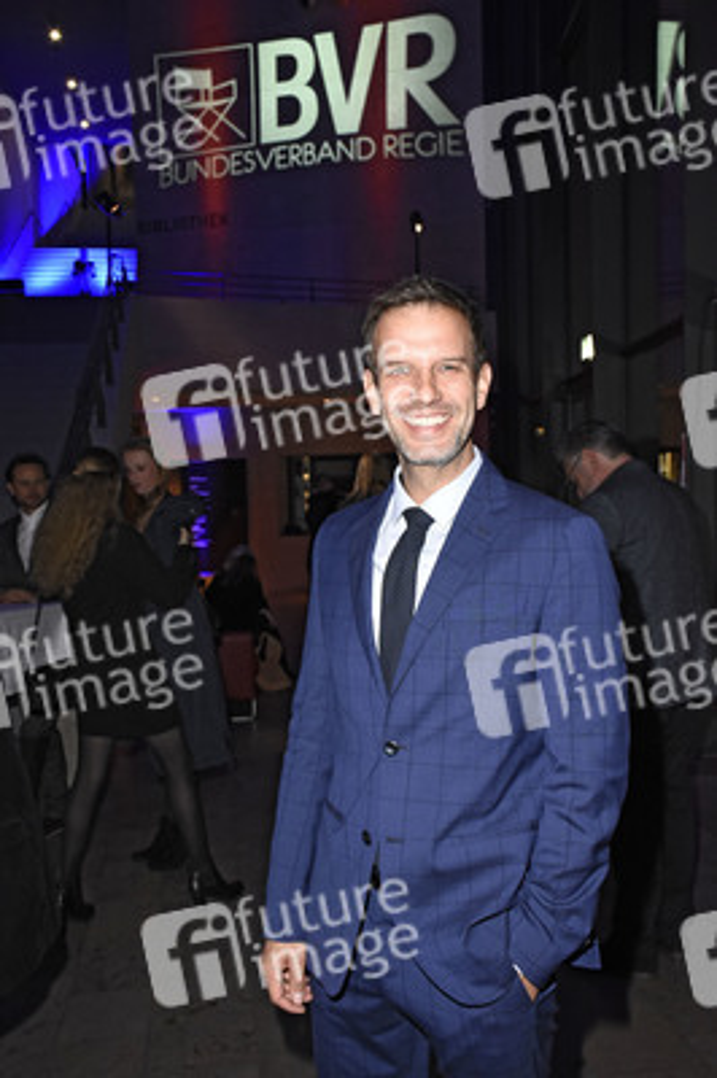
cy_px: 539
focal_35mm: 36
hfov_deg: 36.8
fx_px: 1077
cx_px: 358
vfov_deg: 53.2
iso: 2000
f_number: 6.3
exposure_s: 1/100
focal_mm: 24
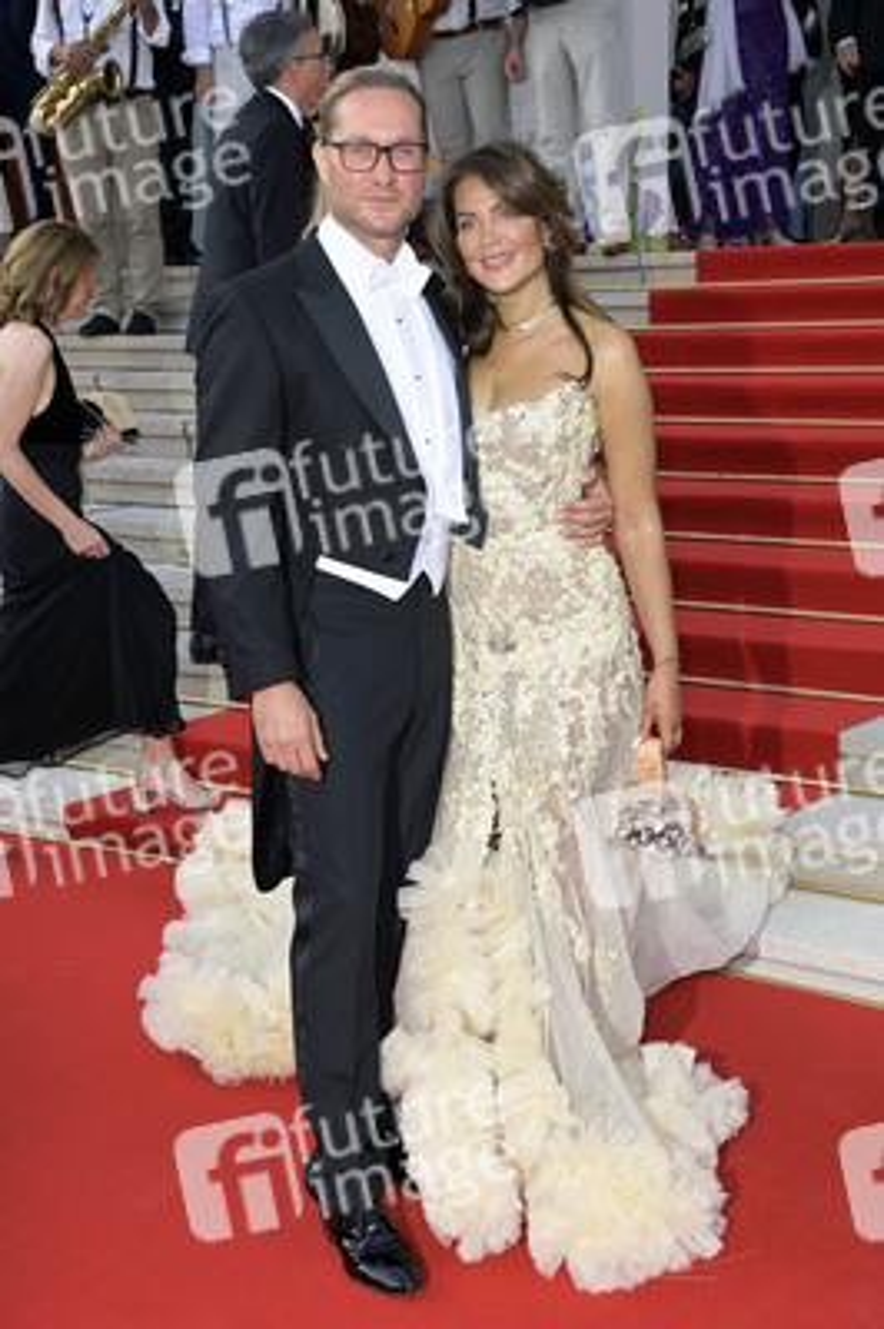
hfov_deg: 24.6
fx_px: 2029
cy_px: 664
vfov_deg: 36.3
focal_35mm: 55
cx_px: 442
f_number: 6.3
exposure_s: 1/250
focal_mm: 55
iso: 800
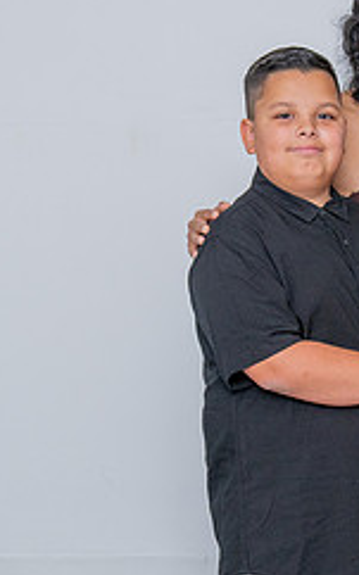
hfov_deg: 9.9
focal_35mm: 129
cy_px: 436
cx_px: 490
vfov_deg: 16.1
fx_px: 2022
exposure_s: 1/125
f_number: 5.6
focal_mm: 33.5
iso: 320
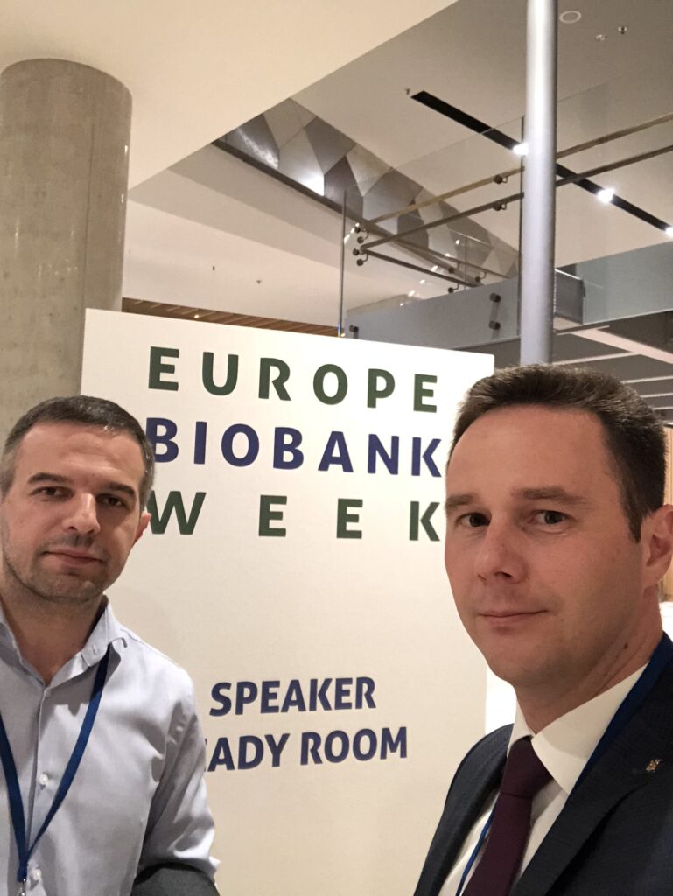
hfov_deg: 44.2
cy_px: 448
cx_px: 336
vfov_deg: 56.8
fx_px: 829
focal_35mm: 32
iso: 400
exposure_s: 1/30
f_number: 2.2
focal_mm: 2.87
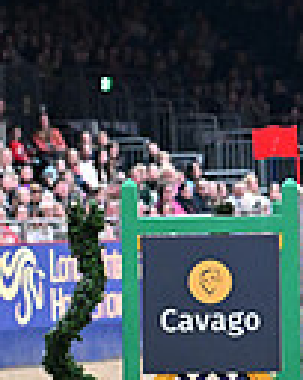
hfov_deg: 3.0
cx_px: 662
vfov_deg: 3.8
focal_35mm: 510
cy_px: 248
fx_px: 5731
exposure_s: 1/640
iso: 6400
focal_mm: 120
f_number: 5
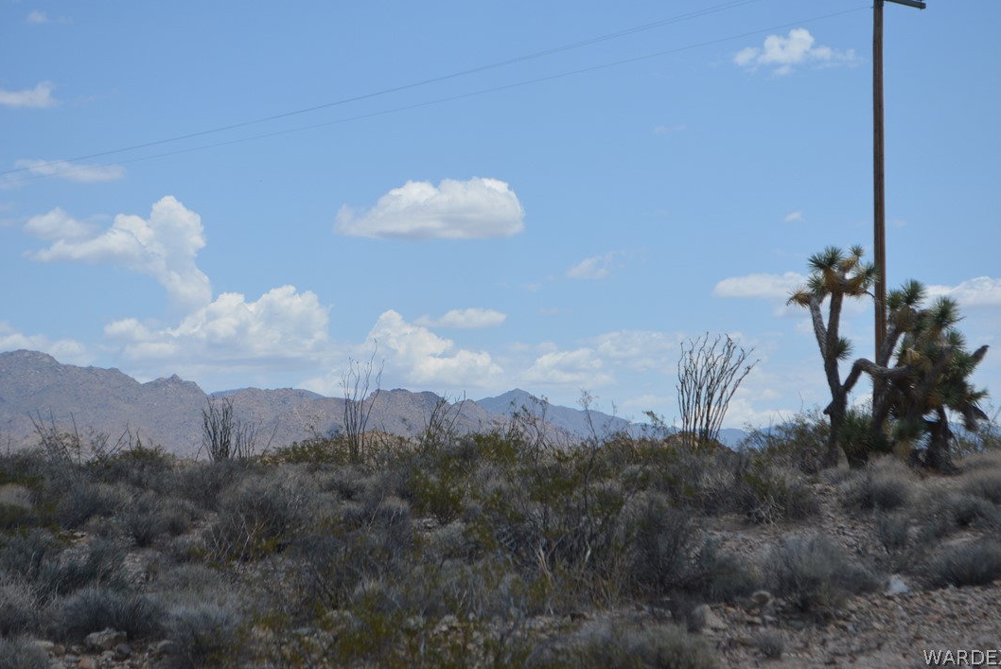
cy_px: 330
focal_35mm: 85
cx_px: 503
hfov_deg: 24.0
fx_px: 2351
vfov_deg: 16.2
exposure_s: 1/2000
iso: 400
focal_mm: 55
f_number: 7.1
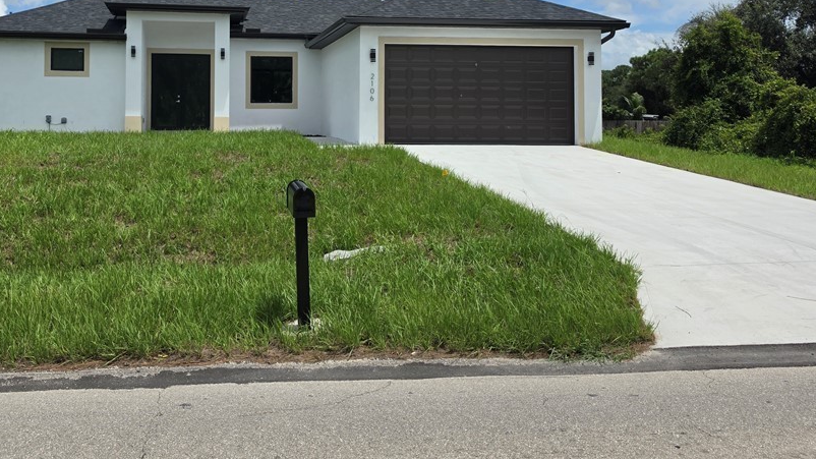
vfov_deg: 35.6
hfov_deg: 60.2
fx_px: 692
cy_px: 102
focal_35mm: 32
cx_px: 304
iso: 50
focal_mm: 6.5
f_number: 1.4
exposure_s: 1/7939
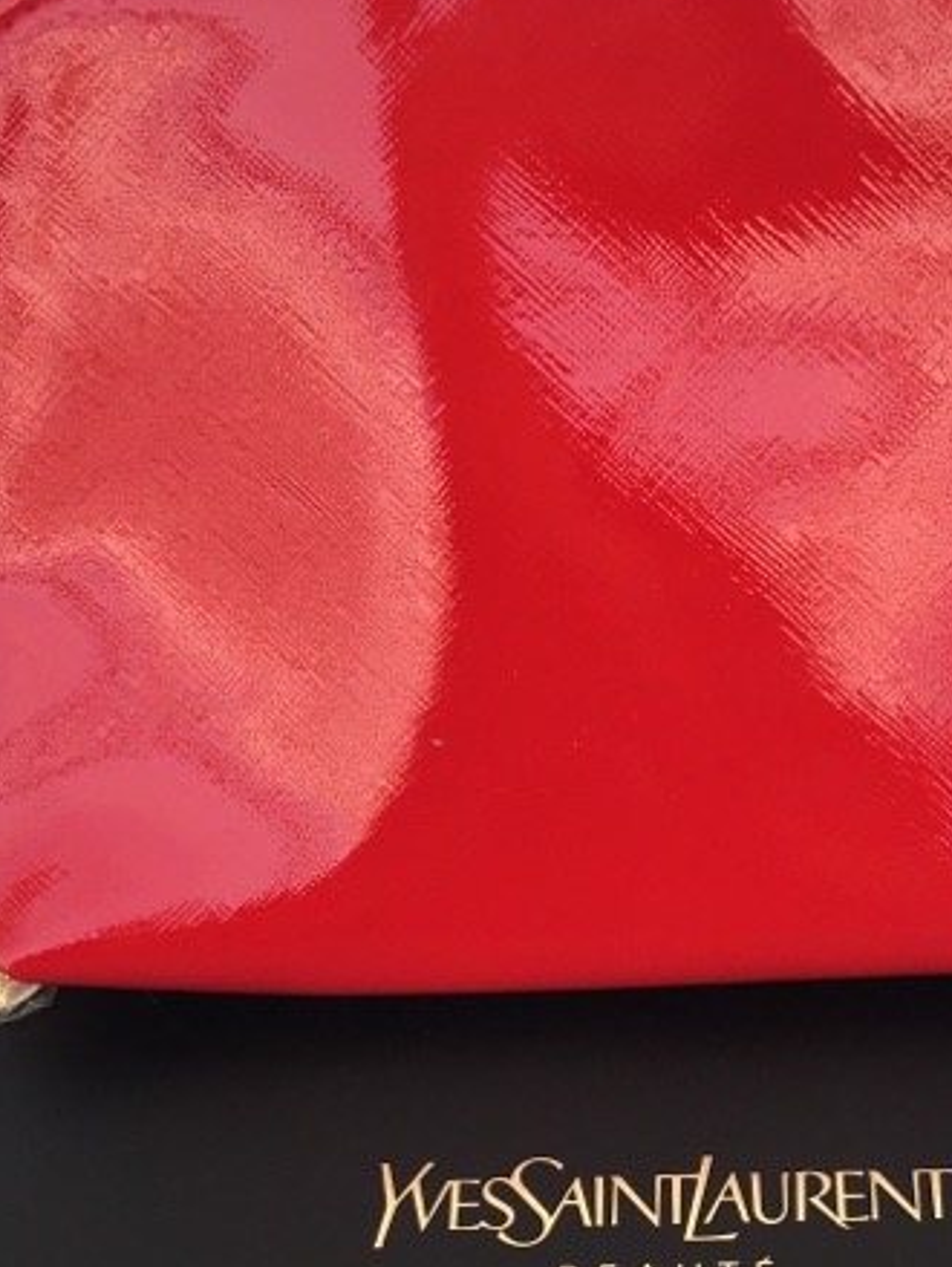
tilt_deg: -47.3
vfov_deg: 29.1
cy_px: 889
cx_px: 658
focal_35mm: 66
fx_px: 2417
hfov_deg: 22.2
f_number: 2.2
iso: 25
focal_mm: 4.15
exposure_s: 1/224
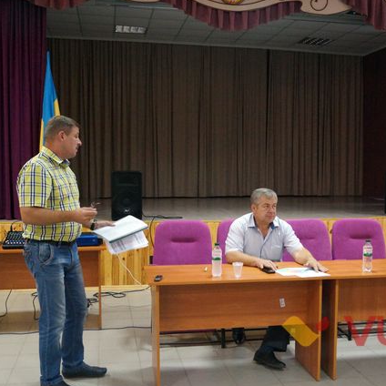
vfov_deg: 40.0
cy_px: 208
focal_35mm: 42
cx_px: 227
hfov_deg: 39.9
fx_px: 530
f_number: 4
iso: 3200
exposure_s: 1/60
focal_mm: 20
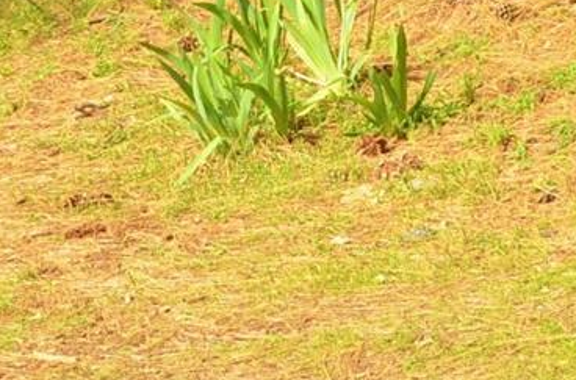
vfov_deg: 11.4
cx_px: 235
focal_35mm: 110
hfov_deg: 18.6
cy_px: -321
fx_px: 1755
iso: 200
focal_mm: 18
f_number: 8
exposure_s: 1/250
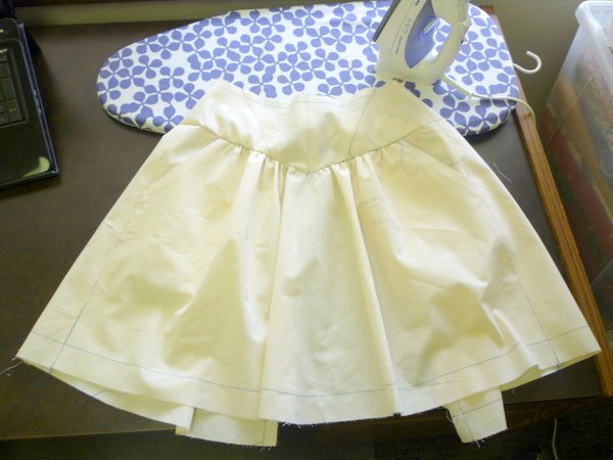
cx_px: 306
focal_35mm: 29
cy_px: 230
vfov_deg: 48.2
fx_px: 514
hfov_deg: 61.7
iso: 80
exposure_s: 1/40
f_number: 3.3
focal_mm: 5.2
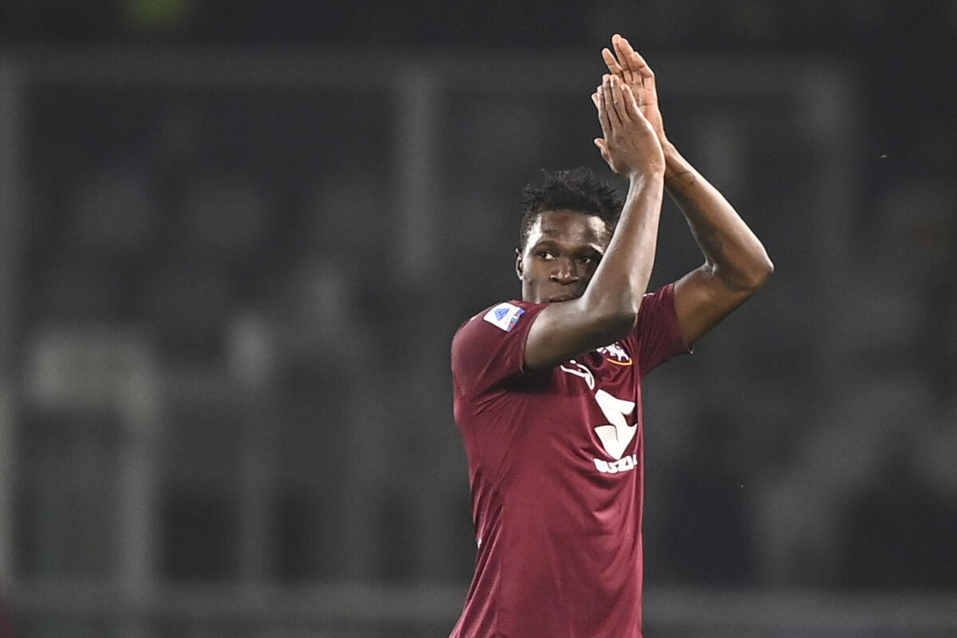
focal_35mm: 400
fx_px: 10633
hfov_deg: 5.2
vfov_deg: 3.4
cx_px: 478
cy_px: 319
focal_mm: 400
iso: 2000
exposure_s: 1/1250
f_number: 3.2
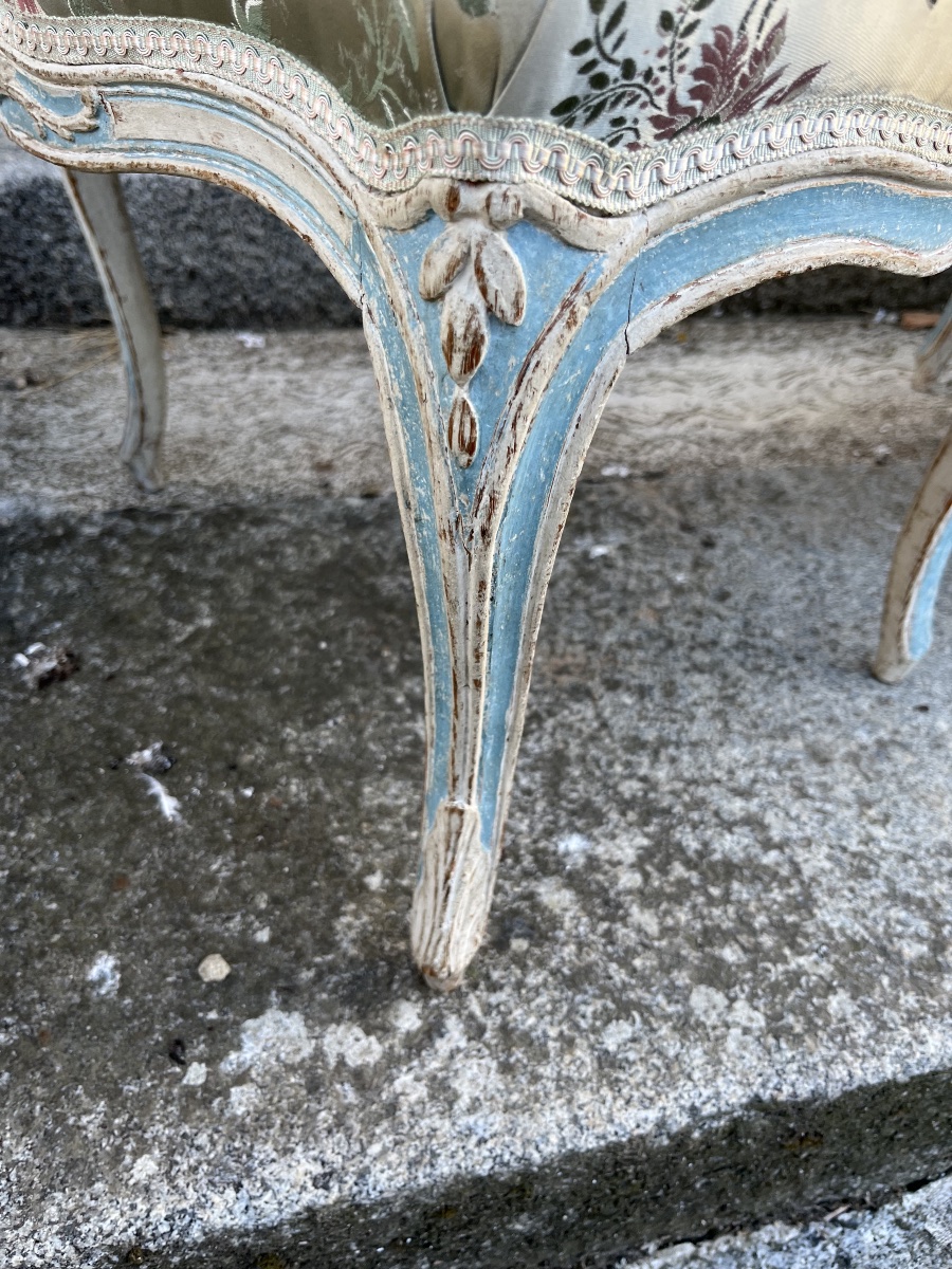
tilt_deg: -37.1
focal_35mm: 26
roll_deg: -5.7
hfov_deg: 53.1
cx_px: 476
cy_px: 634
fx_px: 953
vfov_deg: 67.3
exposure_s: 1/121
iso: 40
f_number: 1.6
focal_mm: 5.1
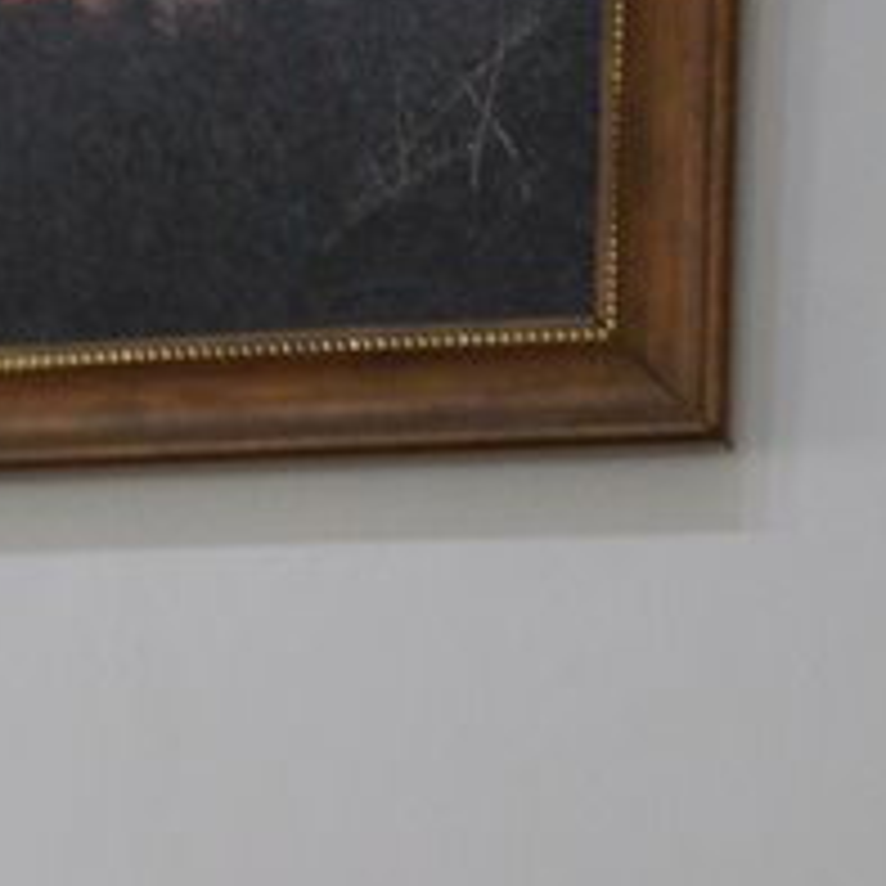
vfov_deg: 9.2
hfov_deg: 8.8
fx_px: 5125
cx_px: -1390
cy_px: 1871
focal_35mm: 177
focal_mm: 20
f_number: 3.5
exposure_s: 1/60
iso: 450
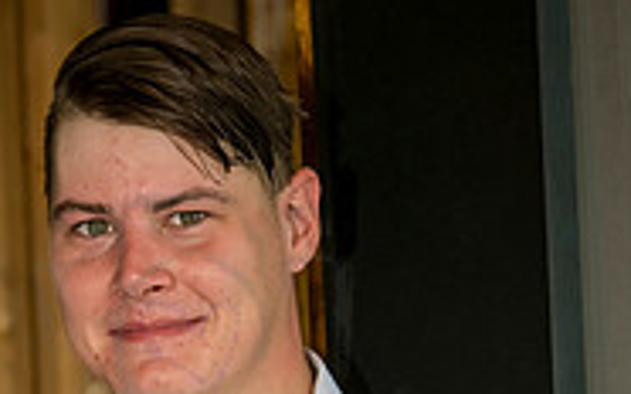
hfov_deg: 10.0
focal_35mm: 210
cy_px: 645
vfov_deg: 6.1
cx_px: 204
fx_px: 3609
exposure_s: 1/320
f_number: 5
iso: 400
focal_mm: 85
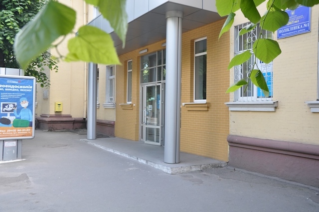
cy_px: 106
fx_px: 319
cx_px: 160
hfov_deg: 53.2
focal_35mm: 36
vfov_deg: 36.8
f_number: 5.6
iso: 400
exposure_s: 1/100
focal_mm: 24
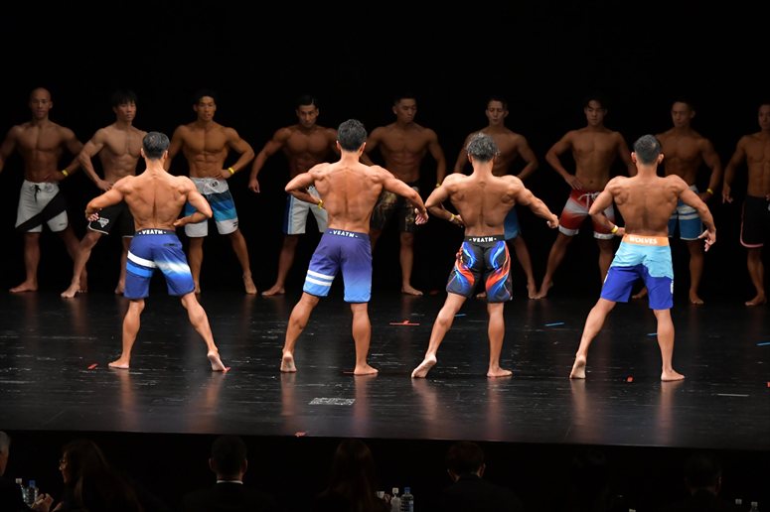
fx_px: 3356
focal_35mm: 157
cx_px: 385
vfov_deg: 8.7
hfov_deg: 13.1
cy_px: 256
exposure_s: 1/400
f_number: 5.6
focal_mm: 105
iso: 3200
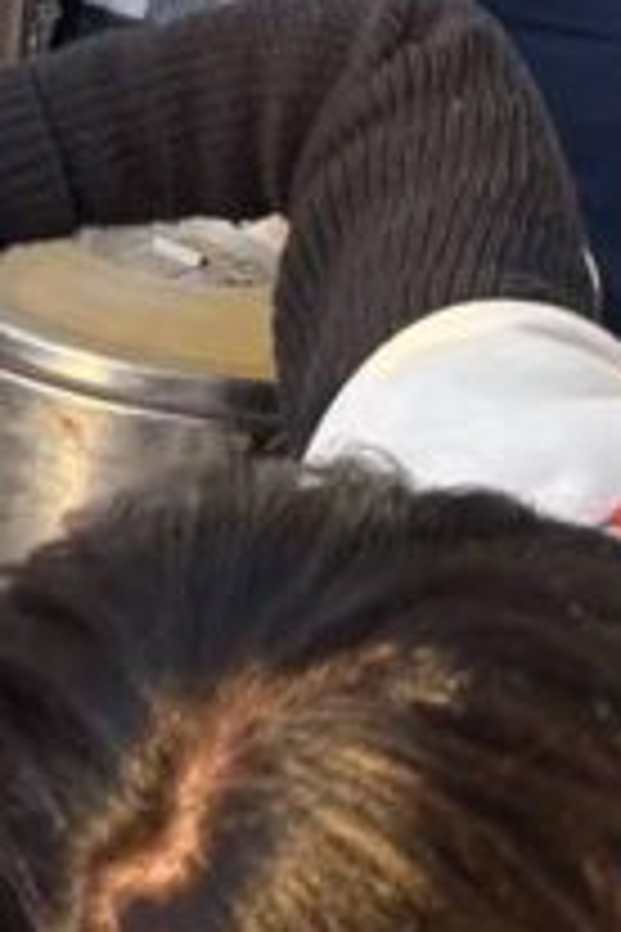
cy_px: -414
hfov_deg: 8.4
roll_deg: -1.1
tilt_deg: -13.1
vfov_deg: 14.4
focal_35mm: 134
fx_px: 3467
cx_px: -1332
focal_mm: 5.96
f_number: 1.6
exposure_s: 1/121
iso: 50
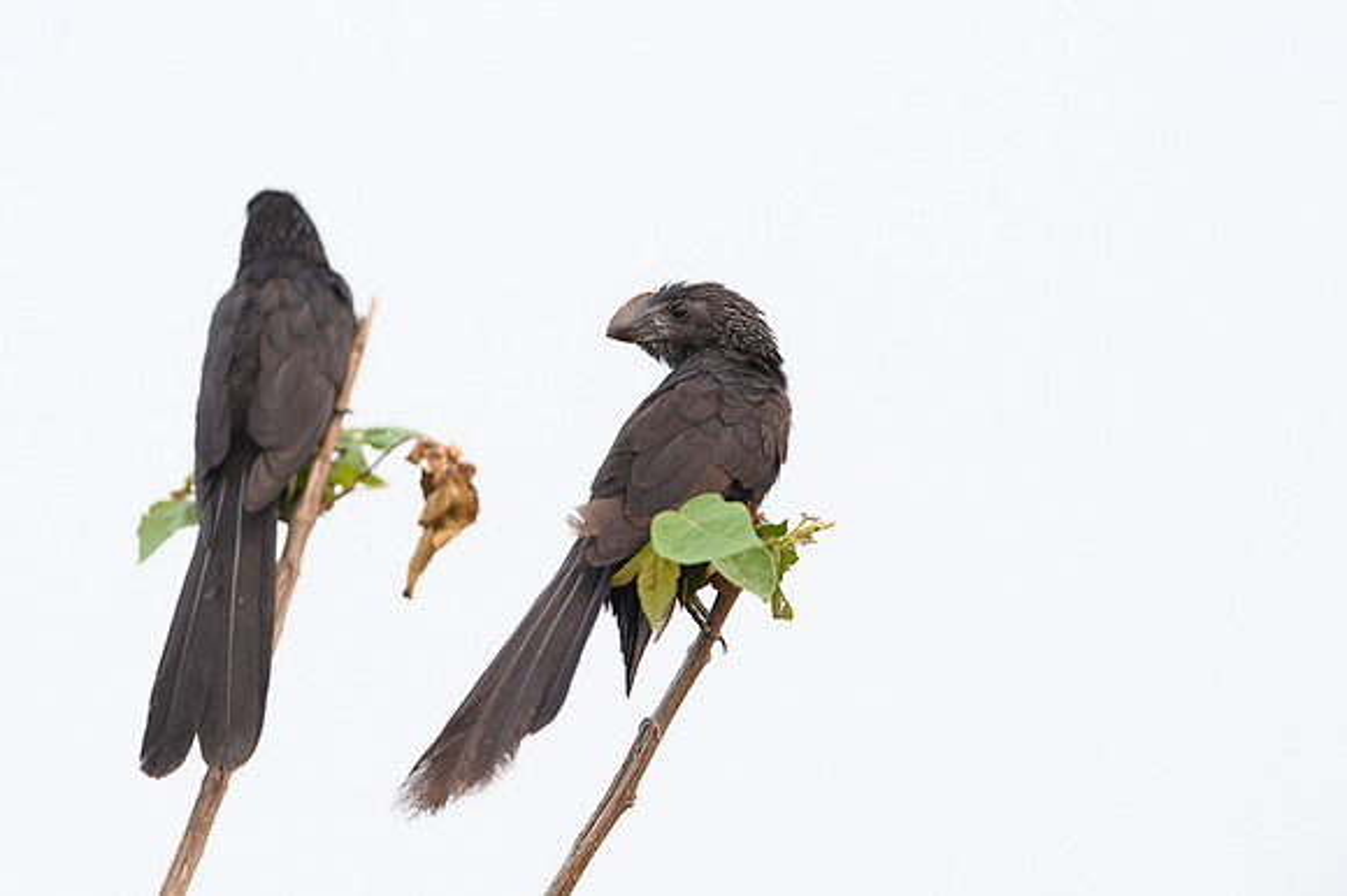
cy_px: 448
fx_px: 18697
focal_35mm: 500
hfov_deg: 4.1
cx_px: 674
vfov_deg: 2.7
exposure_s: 1/160
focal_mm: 500
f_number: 4
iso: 1000
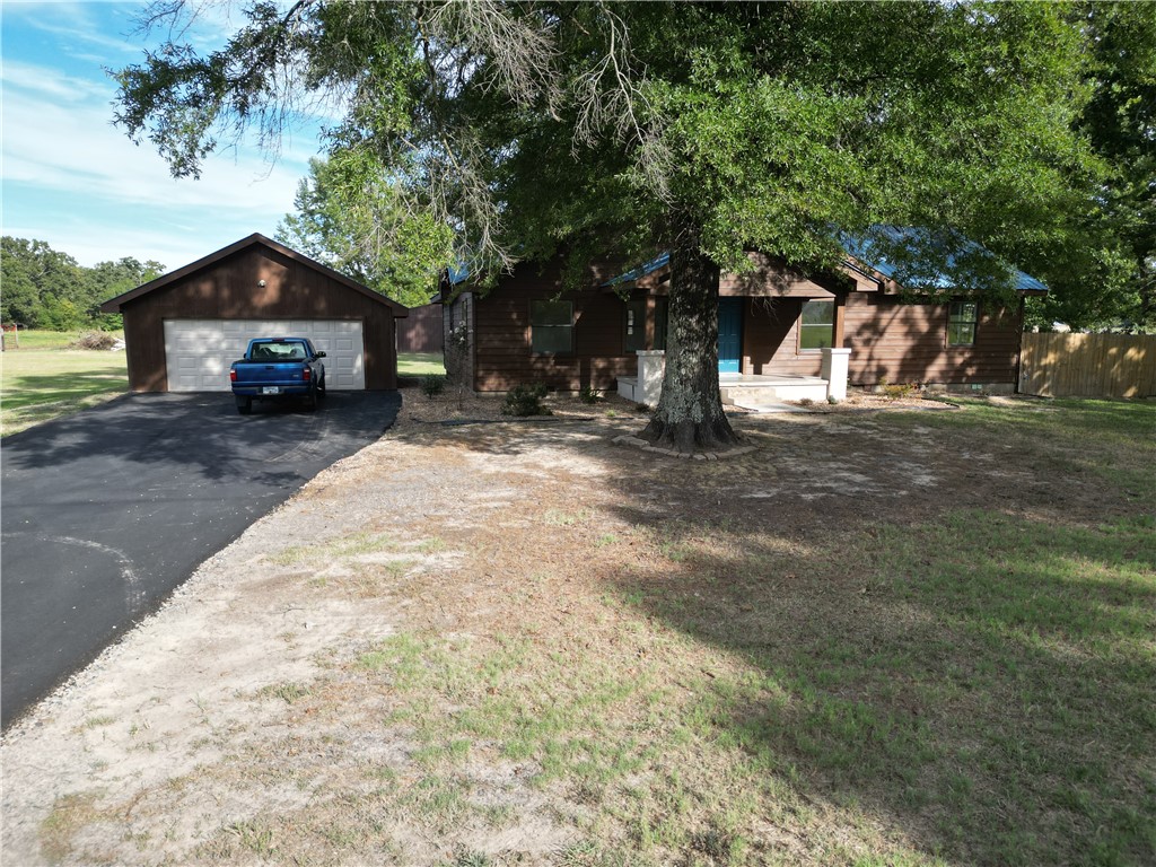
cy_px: 434
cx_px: 578
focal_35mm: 24
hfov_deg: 71.6
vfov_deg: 56.8
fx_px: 801
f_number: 1.7
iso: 130
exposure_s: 1/1500
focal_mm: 6.72
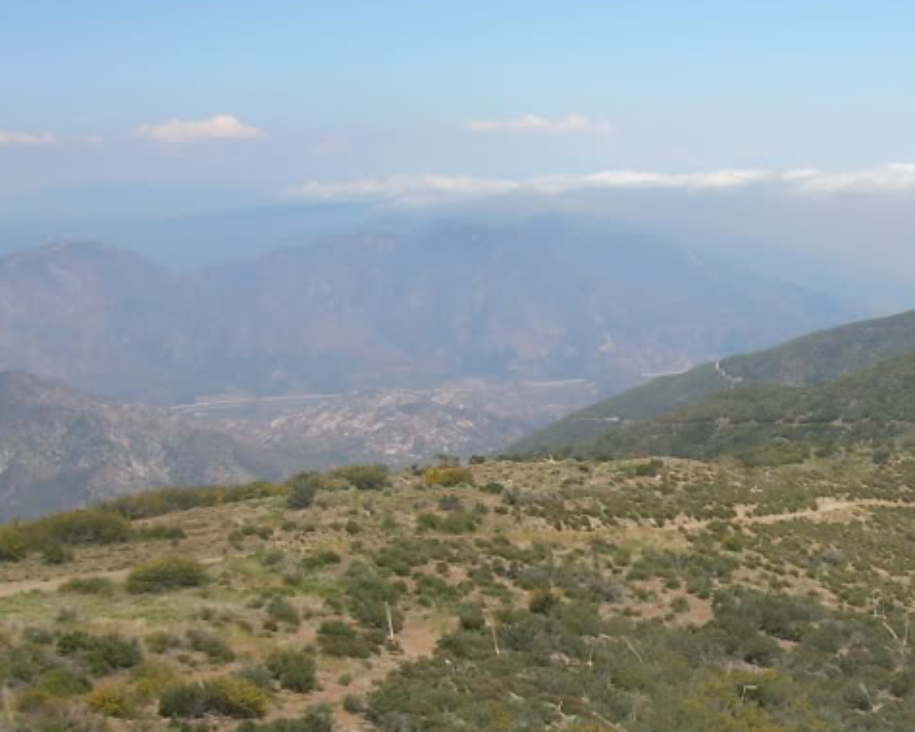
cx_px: 903
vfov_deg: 19.2
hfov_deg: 22.9
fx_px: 2166
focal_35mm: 80
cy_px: 435
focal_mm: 6.3
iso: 50
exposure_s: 1/458
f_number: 4.6
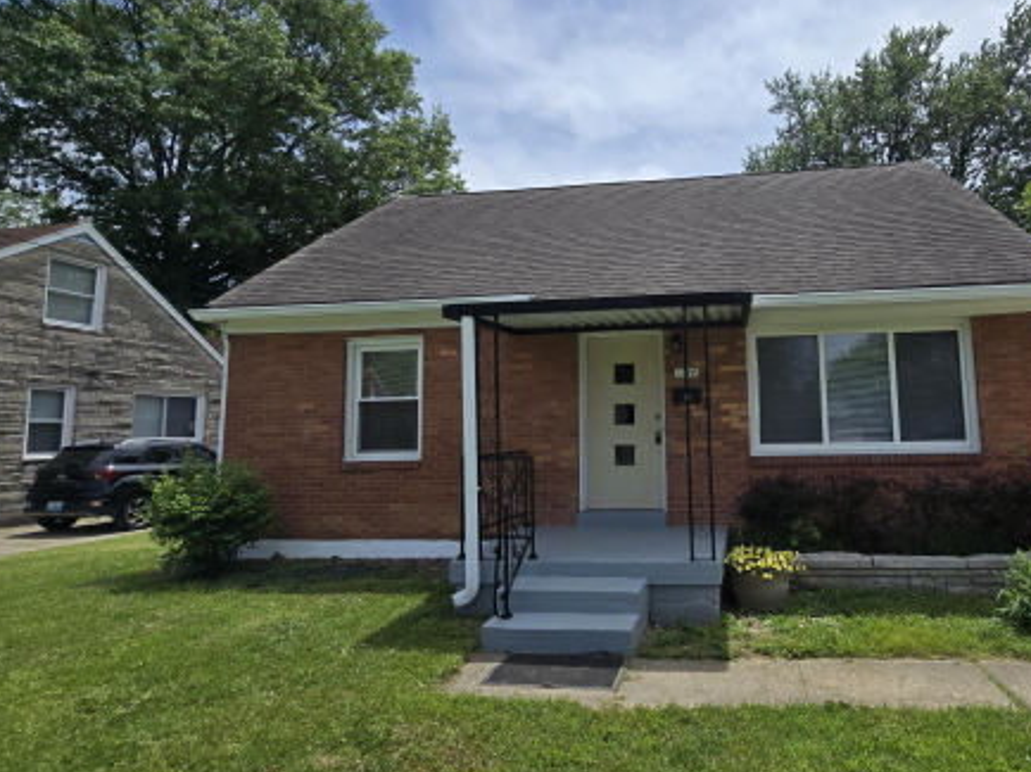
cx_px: 678
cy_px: 347
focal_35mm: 20
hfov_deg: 79.4
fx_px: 595
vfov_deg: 65.8
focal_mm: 2.2
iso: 50
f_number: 2.2
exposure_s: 1/3220
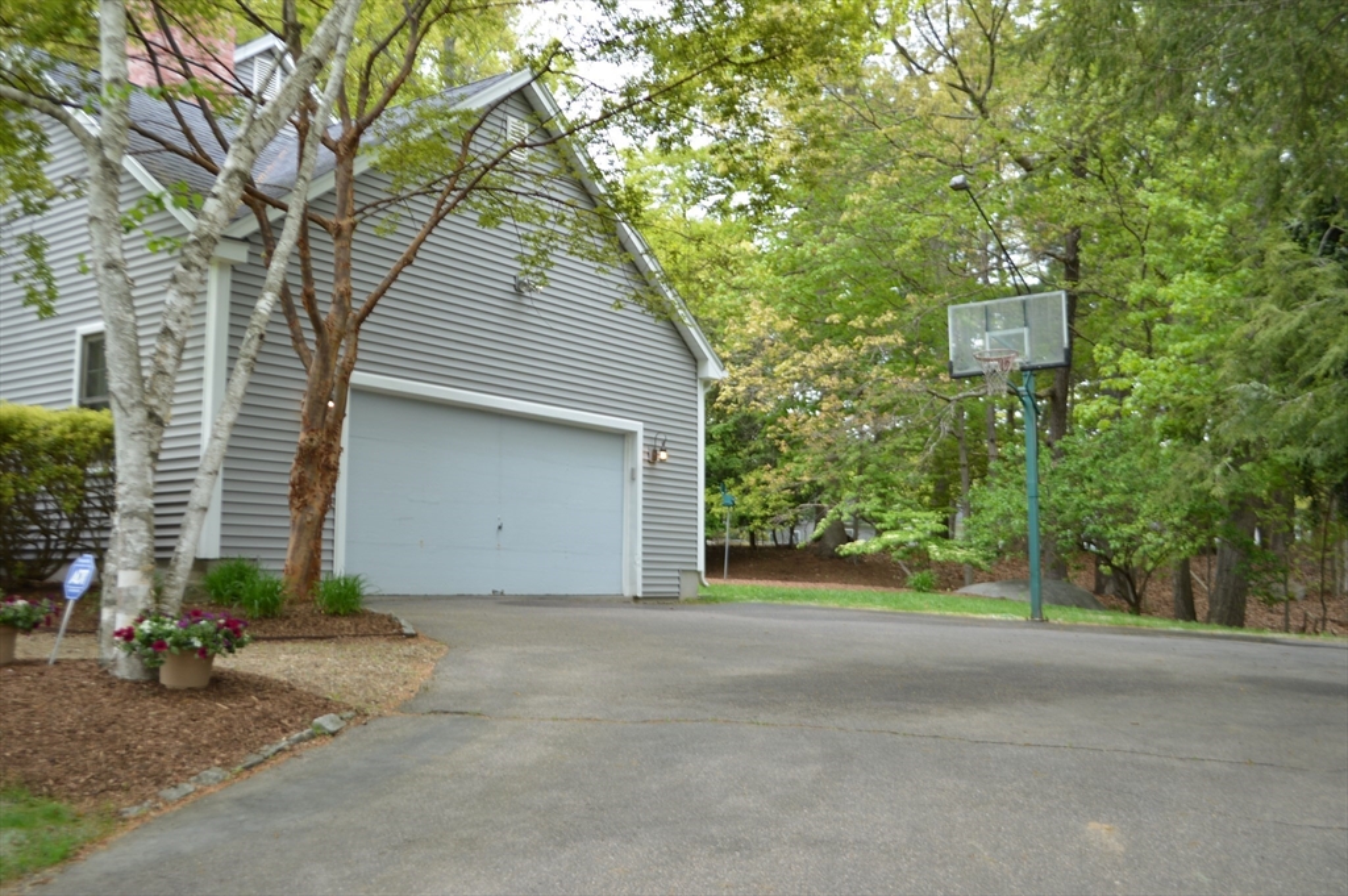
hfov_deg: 57.3
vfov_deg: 39.9
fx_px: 1235
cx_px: 674
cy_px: 448
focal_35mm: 33
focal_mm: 22
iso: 100
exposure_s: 1/125
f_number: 5.6
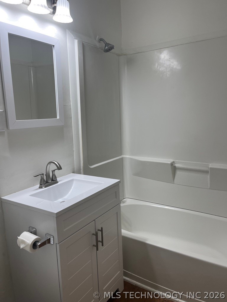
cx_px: 114
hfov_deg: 53.1
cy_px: 151
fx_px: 227
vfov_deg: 67.3
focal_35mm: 26
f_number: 1.6
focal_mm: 5.1
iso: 64
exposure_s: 1/120
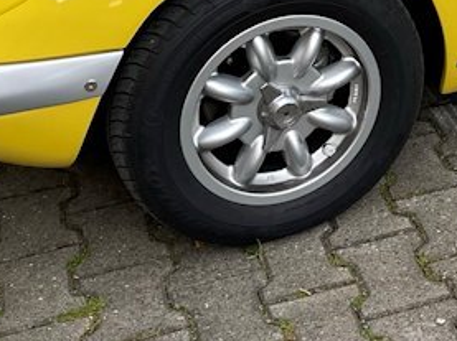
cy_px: -120
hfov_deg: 19.7
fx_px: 1239
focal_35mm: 94
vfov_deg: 14.9
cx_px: 538
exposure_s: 1/1739
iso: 32
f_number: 1.6
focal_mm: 5.1
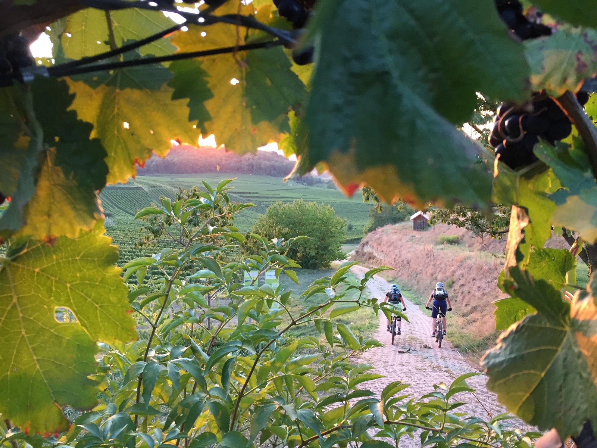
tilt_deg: -9.3
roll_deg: -2.2
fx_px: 500
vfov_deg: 48.2
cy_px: 224
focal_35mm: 29
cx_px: 298
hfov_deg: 61.7
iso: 64
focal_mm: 4.15
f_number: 2.2
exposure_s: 1/33
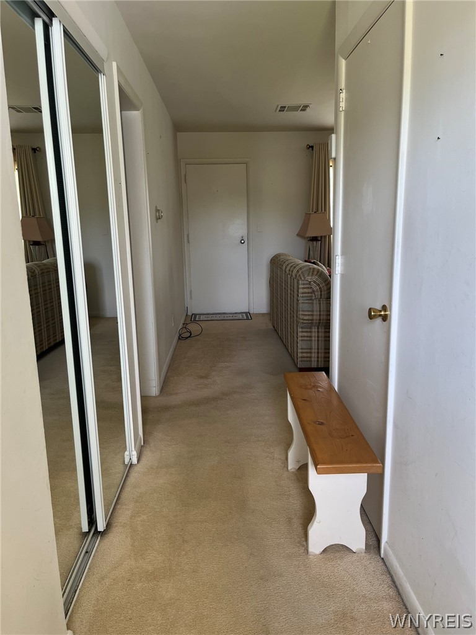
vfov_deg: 67.3
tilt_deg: -11.5
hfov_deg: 53.1
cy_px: 318
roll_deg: +1.4
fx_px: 477
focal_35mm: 26
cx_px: 238
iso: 64
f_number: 1.6
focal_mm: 5.1
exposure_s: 1/60
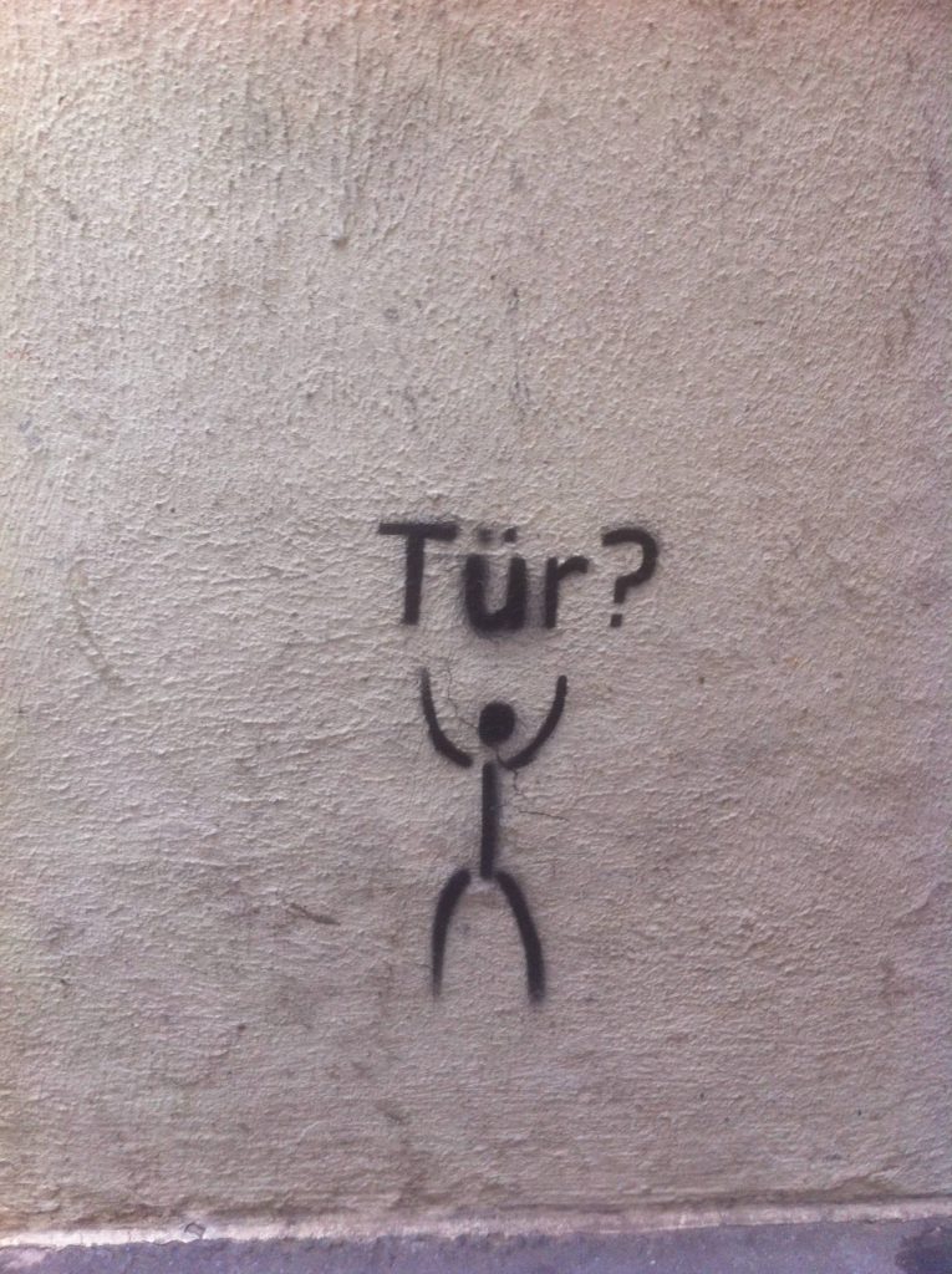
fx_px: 1287
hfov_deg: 40.6
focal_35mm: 35
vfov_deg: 52.7
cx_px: 476
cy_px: 637
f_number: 2.8
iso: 100
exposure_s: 1/60
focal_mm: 3.85
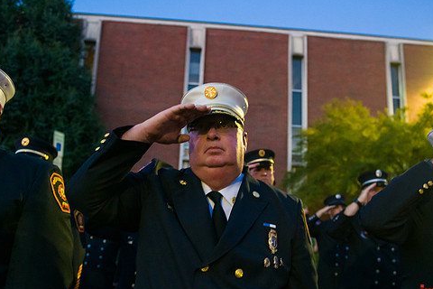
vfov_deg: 44.9
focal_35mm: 29
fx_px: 349
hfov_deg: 63.6
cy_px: 157
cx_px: 223
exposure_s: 1/50
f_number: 3.2
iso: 3200
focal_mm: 24
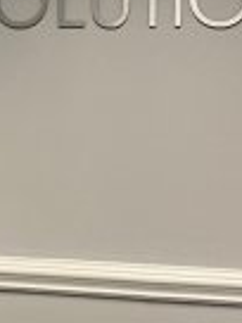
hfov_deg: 12.5
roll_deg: -0.3
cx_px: -57
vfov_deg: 17.1
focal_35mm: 115
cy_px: 104
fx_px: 1072
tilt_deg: -4.1
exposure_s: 1/60
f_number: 1.8
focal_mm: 4.25
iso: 160
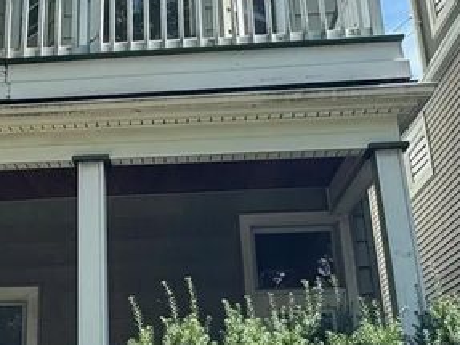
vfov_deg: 29.1
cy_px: 190
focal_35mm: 50
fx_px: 664
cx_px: 38
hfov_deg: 35.7
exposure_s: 1/488
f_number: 2.2
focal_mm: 2.22
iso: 40
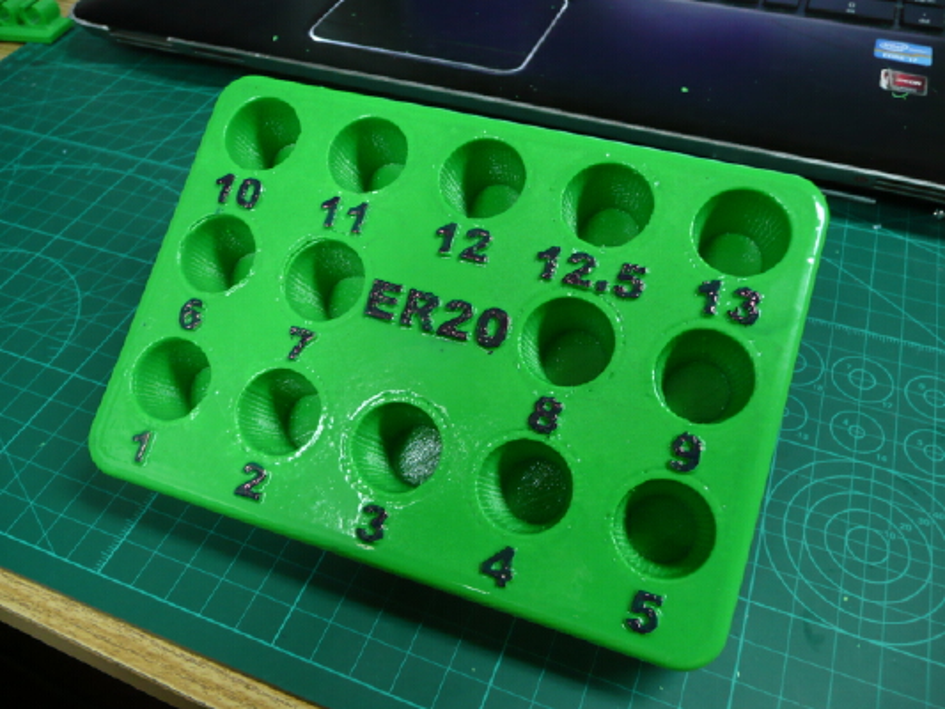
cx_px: 472
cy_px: 354
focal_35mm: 28
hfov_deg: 63.4
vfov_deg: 49.8
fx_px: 765
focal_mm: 4.6
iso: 200
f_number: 3.3
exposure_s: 1/20
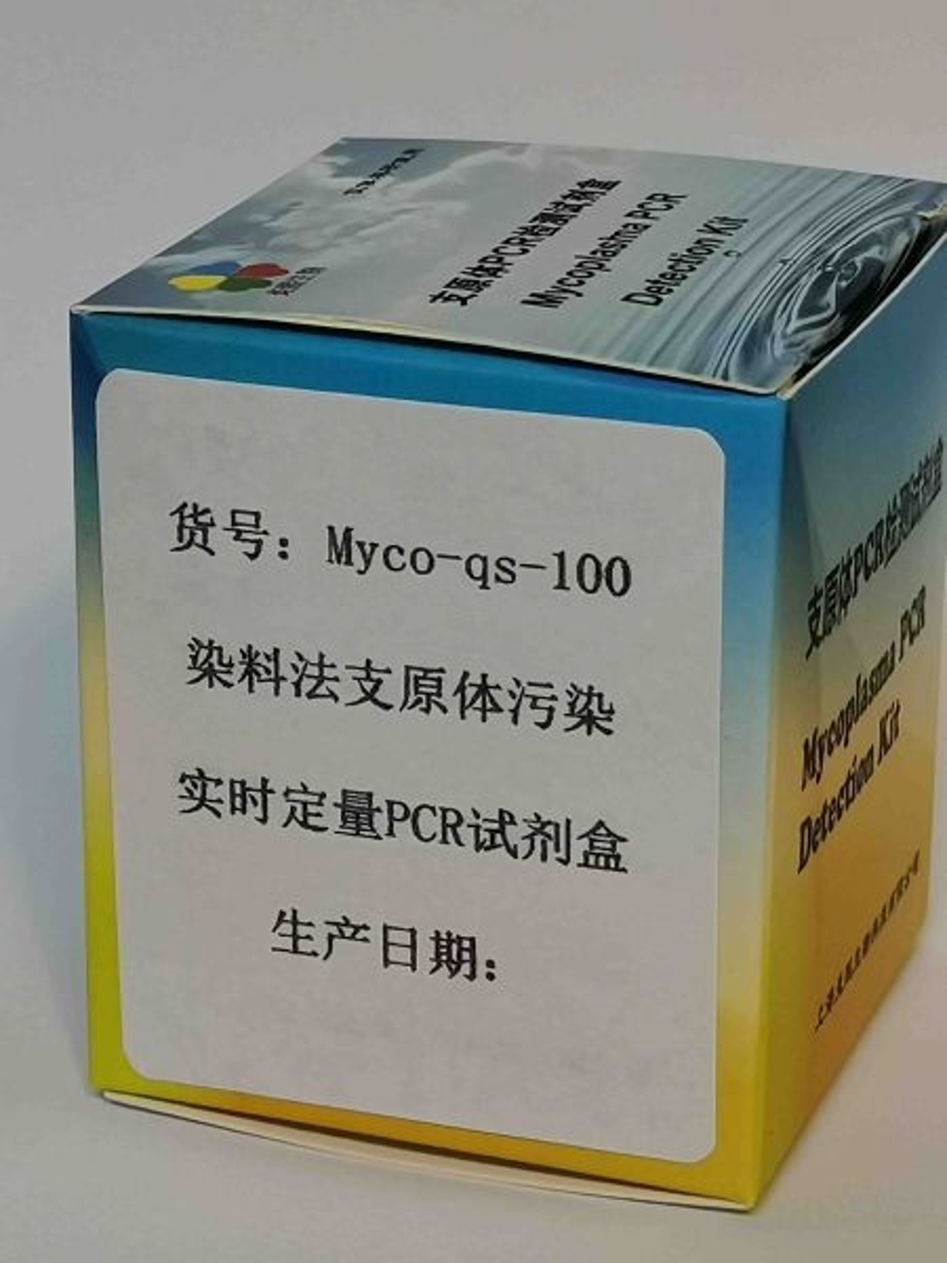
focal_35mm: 107
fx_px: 3903
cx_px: 474
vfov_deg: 18.4
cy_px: 632
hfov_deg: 13.8
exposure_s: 1/100
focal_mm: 4.75
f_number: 1.8
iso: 125
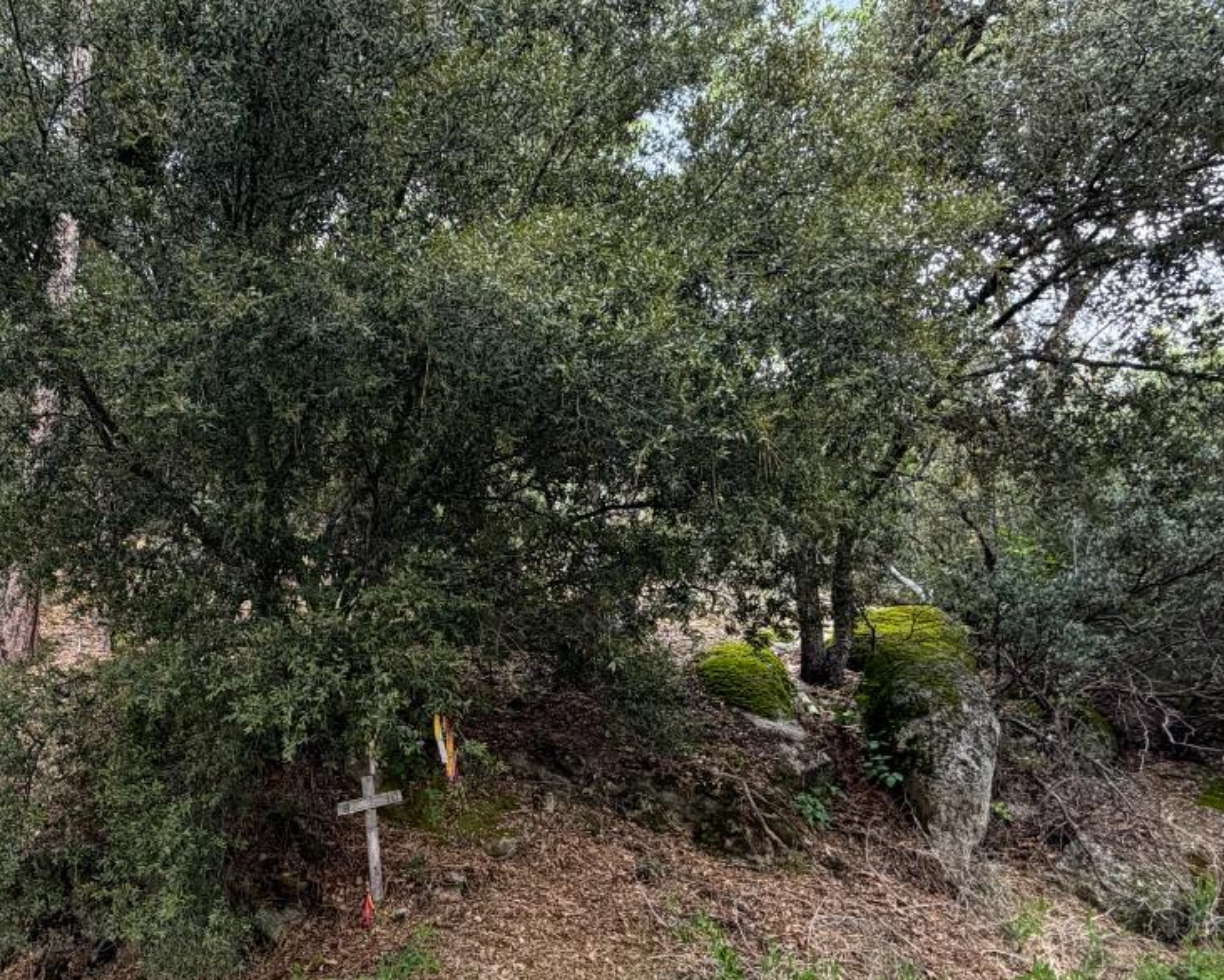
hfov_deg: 60.3
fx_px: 1015
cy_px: 700
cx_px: 383
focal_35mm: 28
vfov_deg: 50.0
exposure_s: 1/121
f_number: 2.2
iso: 100
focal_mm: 2.22
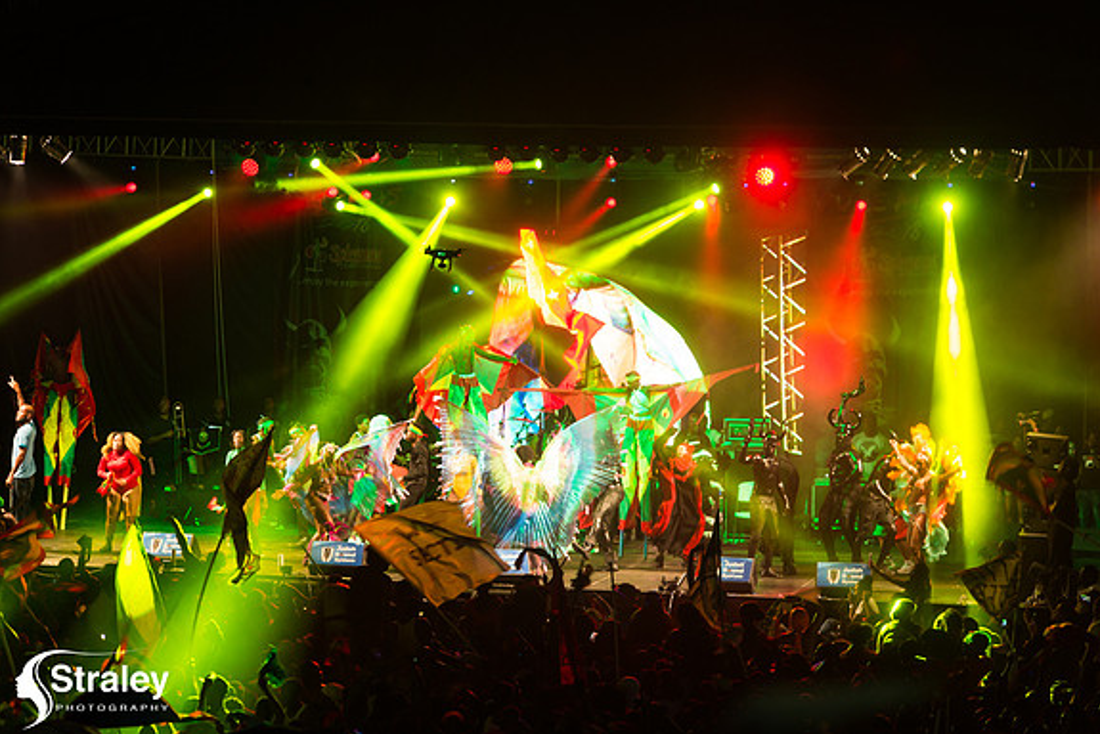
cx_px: 553
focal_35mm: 136
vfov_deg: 10.1
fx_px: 4157
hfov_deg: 15.1
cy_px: 367
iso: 2000
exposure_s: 1/60
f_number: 5.6
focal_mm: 135
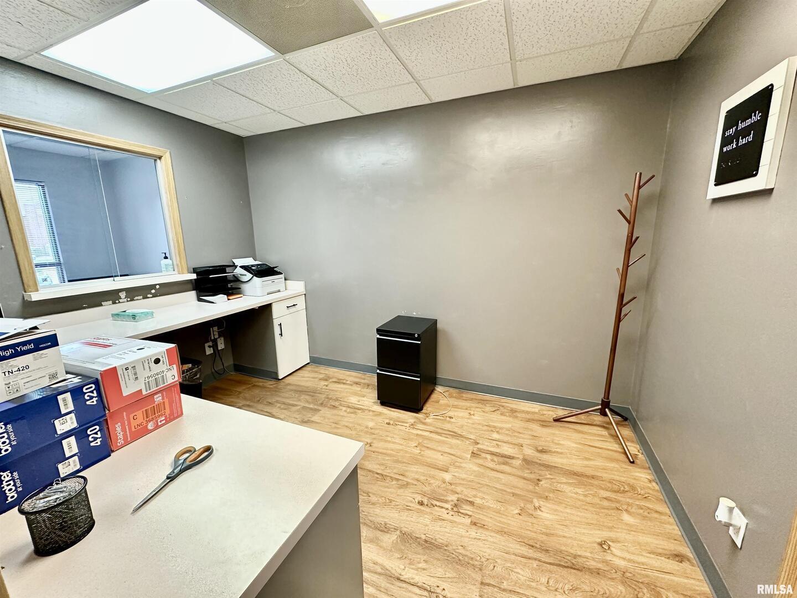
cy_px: 299
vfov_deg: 85.7
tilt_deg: -11.5
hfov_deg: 102.1
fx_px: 322
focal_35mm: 14
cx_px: 398
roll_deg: +0.9
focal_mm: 2.22
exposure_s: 1/60
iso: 400
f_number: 2.2
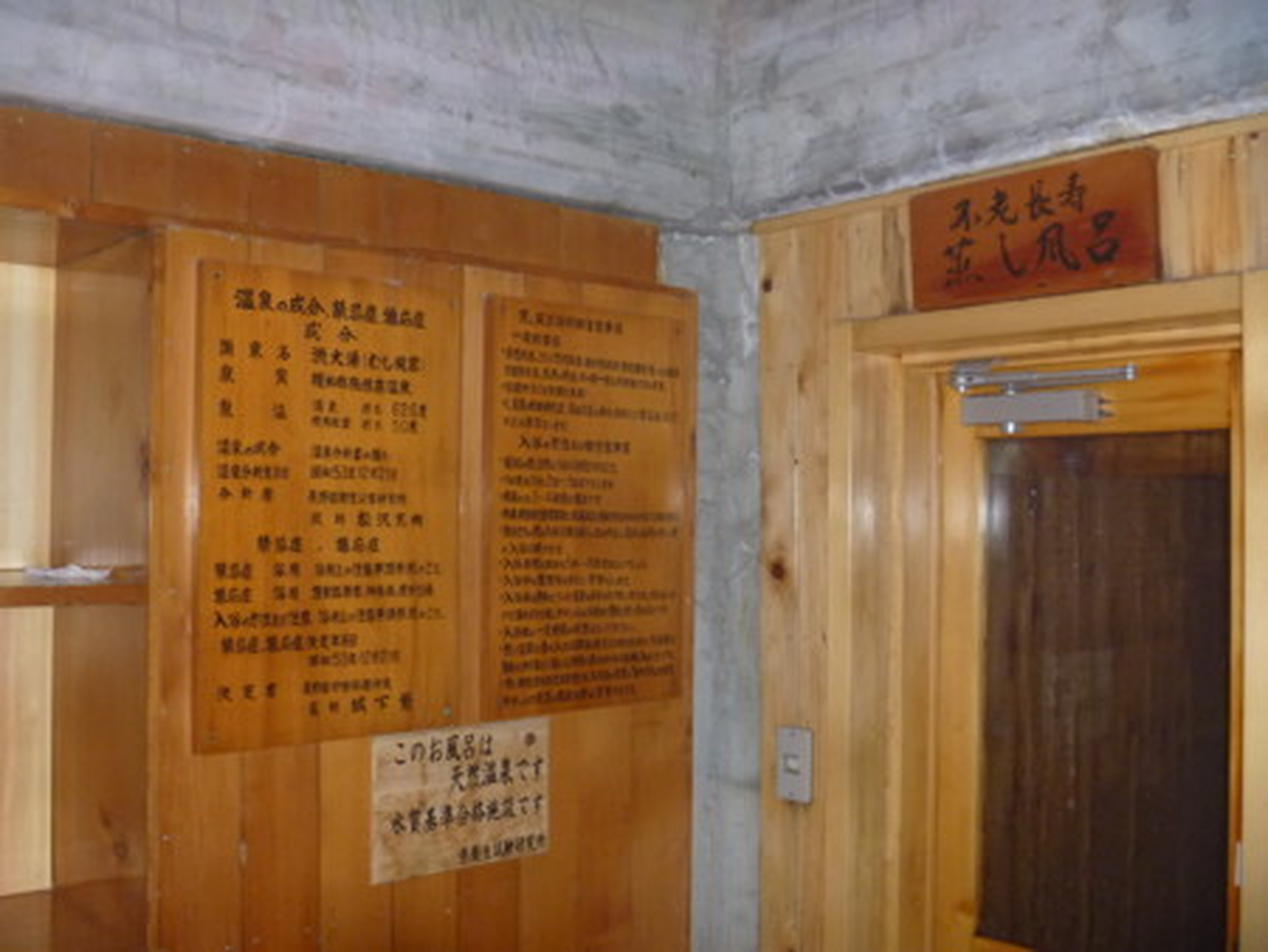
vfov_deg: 40.7
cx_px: 634
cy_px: 476
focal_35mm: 35
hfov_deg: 52.6
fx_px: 1283
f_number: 3.5
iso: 320
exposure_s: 1/30
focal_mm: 6.3
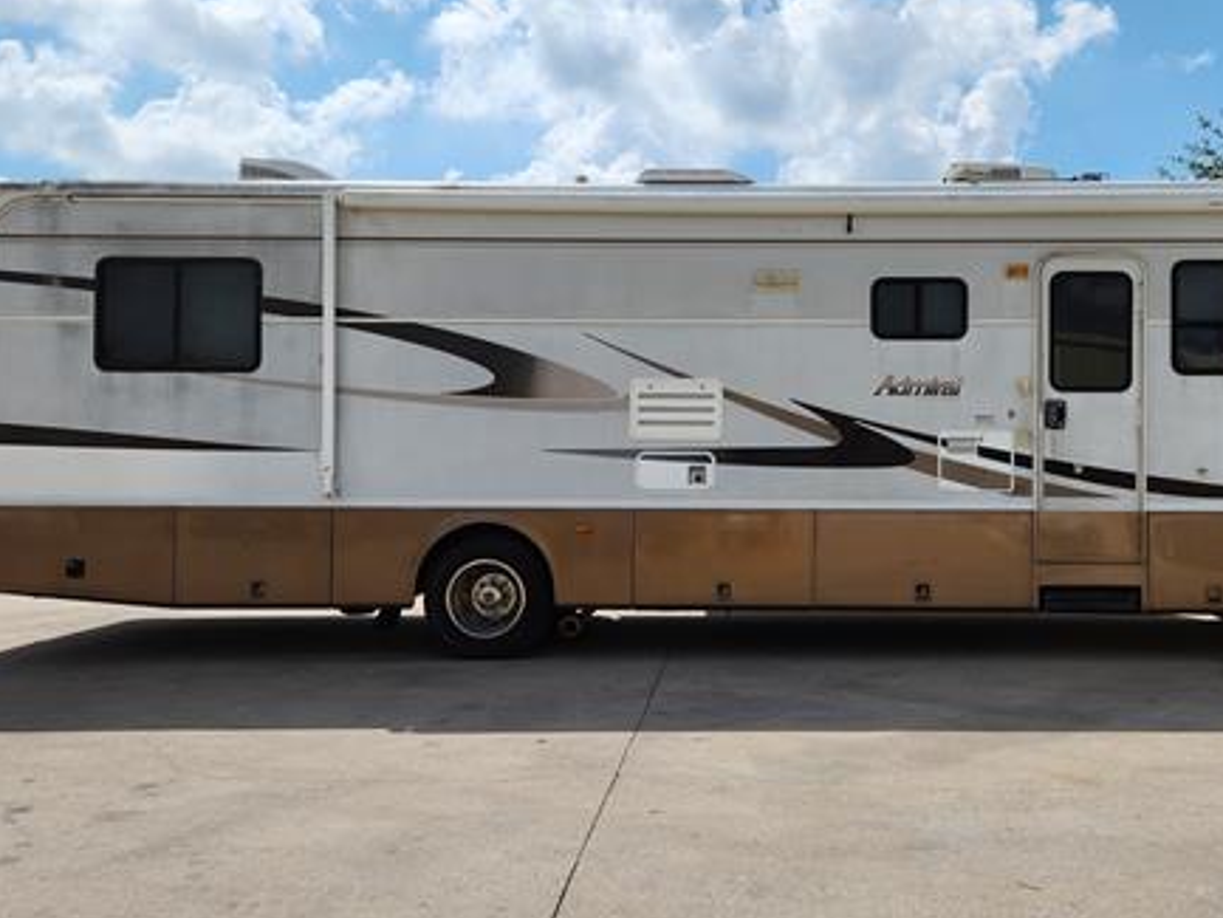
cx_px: 757
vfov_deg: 41.8
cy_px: 421
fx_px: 1202
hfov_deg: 53.4
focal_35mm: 34
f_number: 1.8
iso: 20
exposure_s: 1/3474
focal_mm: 5.4
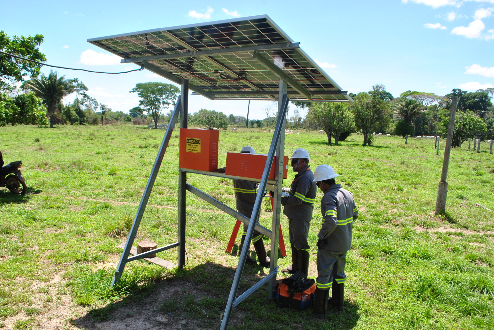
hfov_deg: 67.3
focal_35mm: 27
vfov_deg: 48.1
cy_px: 165
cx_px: 247
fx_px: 371
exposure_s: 1/200
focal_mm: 18
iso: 200
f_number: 10
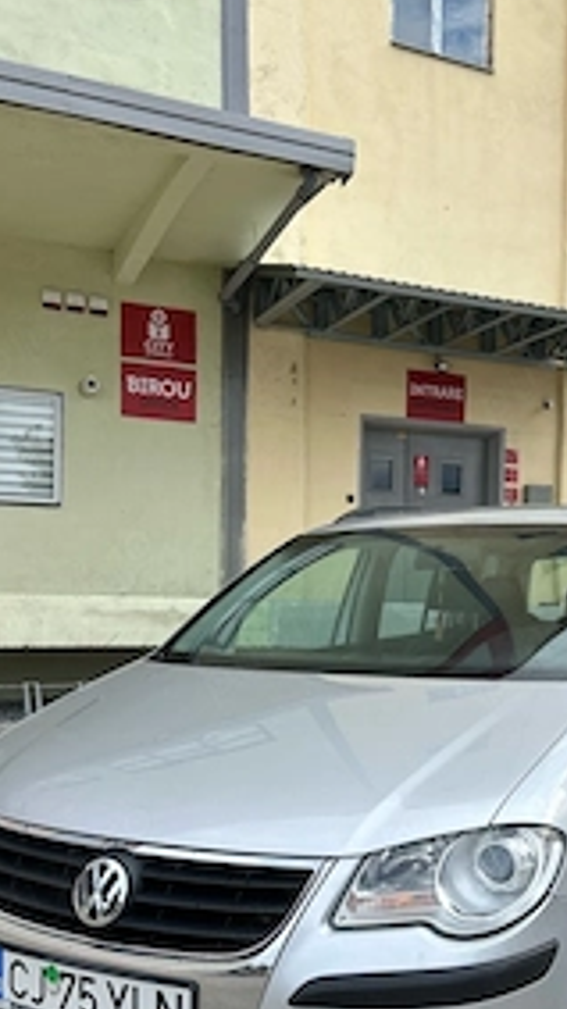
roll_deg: -1.0
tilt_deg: -3.5
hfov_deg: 29.4
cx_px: 385
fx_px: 1070
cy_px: 656
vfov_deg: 49.8
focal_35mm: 40
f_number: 1.5
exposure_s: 1/965
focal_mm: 5.7
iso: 50
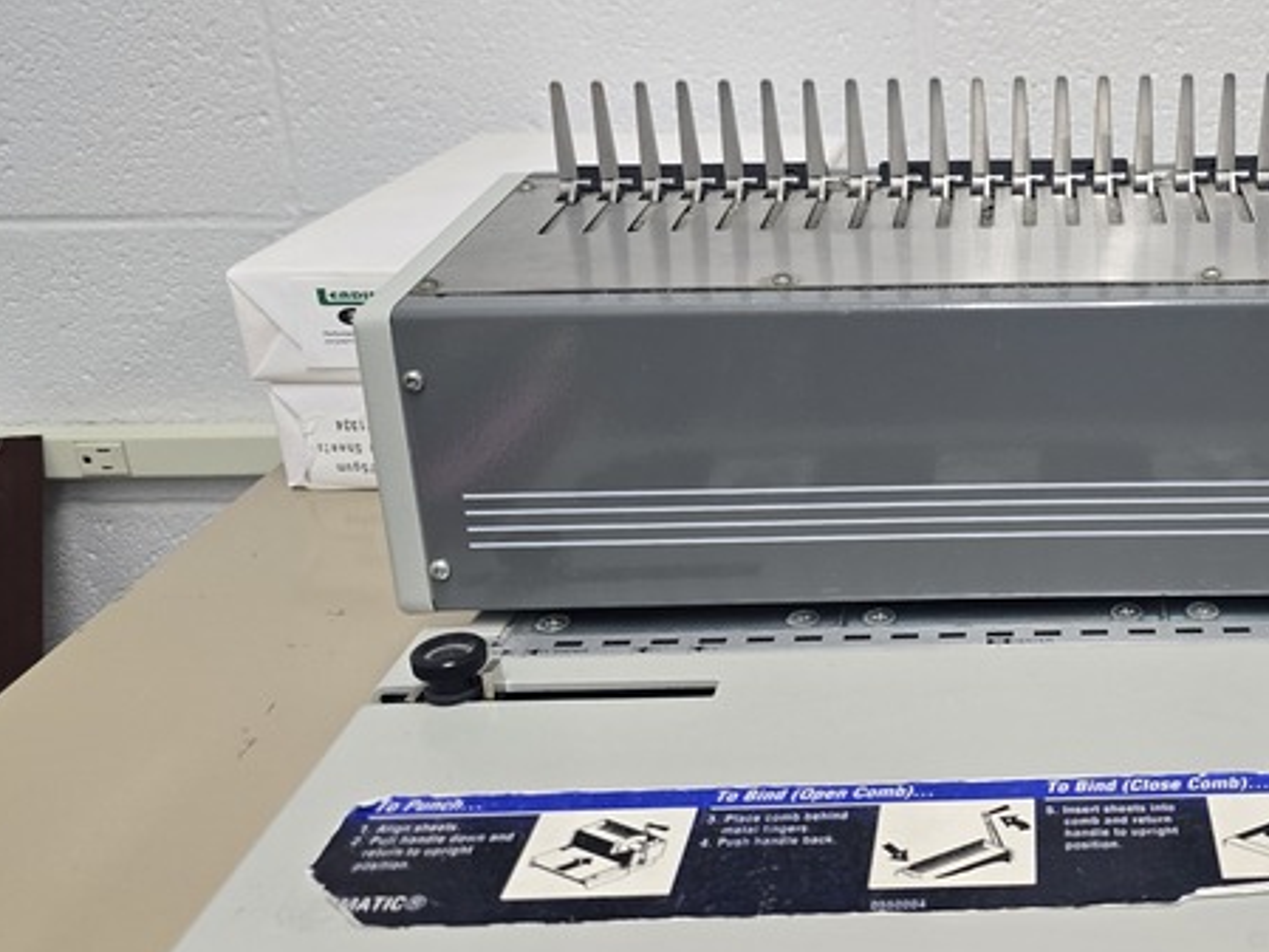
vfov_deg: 35.0
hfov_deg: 43.2
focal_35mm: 41
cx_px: 1049
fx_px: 1503
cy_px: 362
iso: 125
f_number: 1.7
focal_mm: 6.3
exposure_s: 1/120
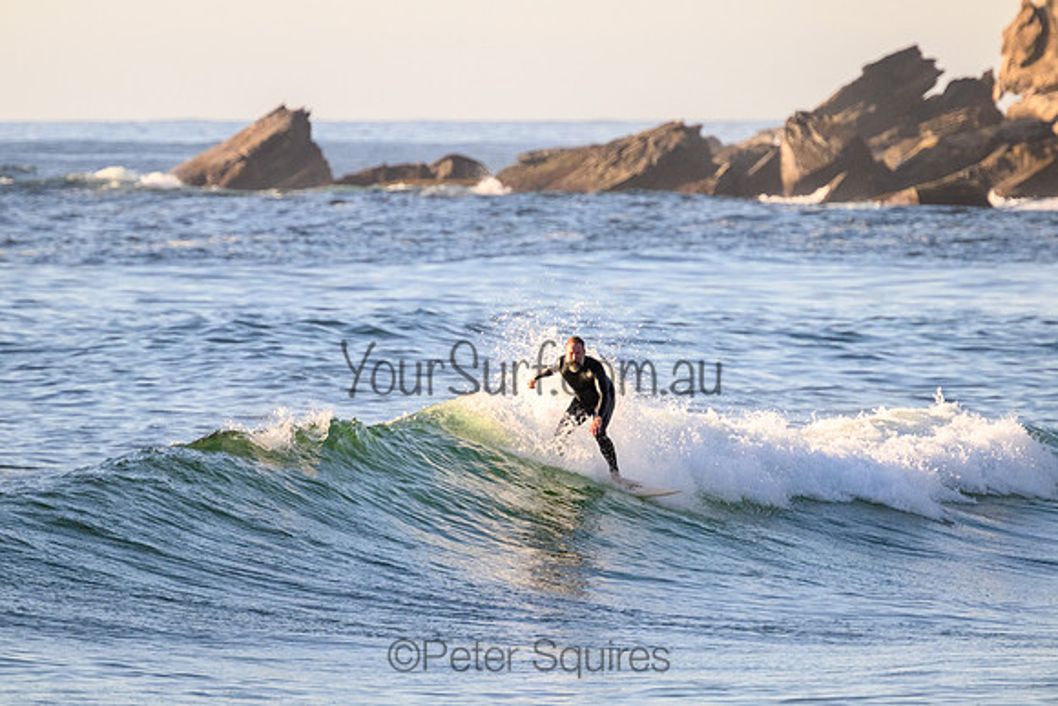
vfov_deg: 1.7
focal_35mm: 811
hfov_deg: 2.5
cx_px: 529
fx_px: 23842
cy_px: 353
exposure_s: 1/2000
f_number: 11
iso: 1800
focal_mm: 800
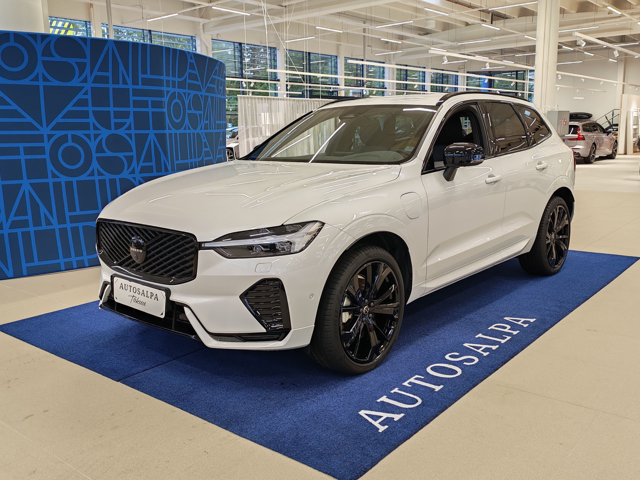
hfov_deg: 55.4
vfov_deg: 42.9
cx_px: 320
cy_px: 240
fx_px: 610
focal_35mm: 33
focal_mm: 6.12
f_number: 1.9
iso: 320
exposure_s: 1/100
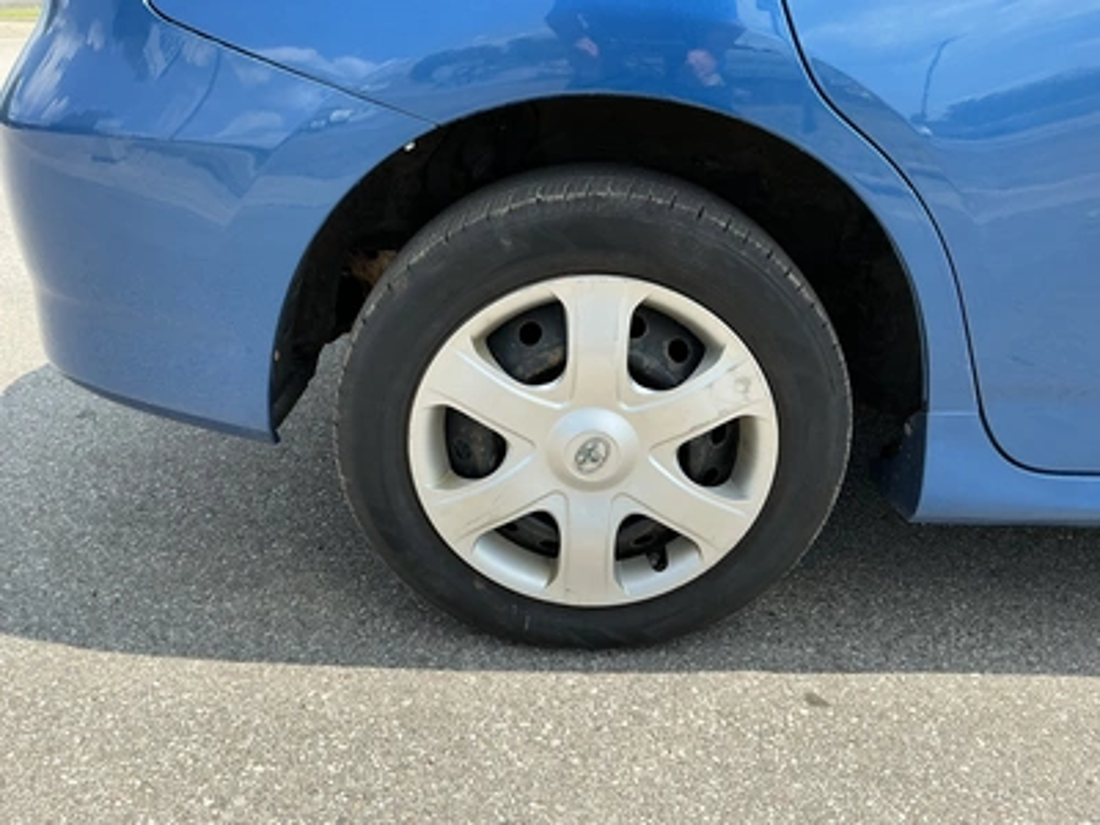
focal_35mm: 28
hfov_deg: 63.4
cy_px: 412
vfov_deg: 49.7
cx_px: 550
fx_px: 890
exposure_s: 1/674
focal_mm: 3
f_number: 1.8
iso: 25
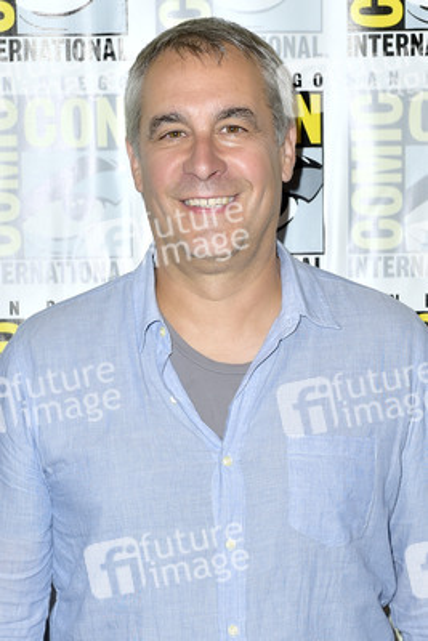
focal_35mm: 58
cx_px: 214
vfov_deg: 34.5
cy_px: 320
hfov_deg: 23.4
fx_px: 1033
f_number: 6.3
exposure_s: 1/250
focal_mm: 58
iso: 200
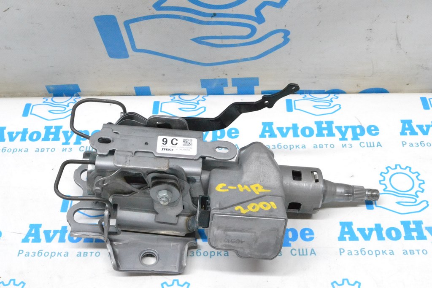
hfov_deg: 43.6
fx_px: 540
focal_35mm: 45
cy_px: 144
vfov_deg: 29.9
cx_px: 216
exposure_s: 1/100
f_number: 11
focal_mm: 30
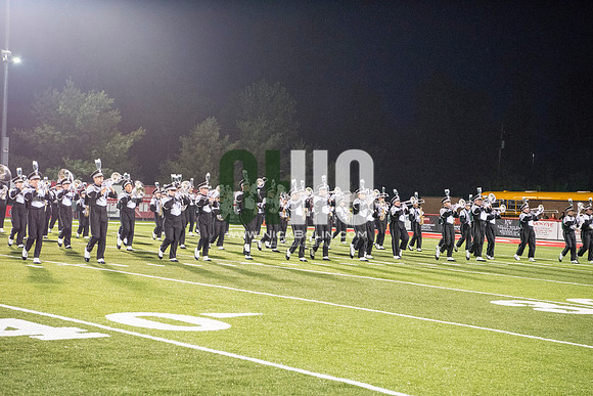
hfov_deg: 28.8
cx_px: 296
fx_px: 1153
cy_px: 198
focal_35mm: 70
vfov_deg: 19.5
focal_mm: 70
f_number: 5.6
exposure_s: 1/200
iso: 5000
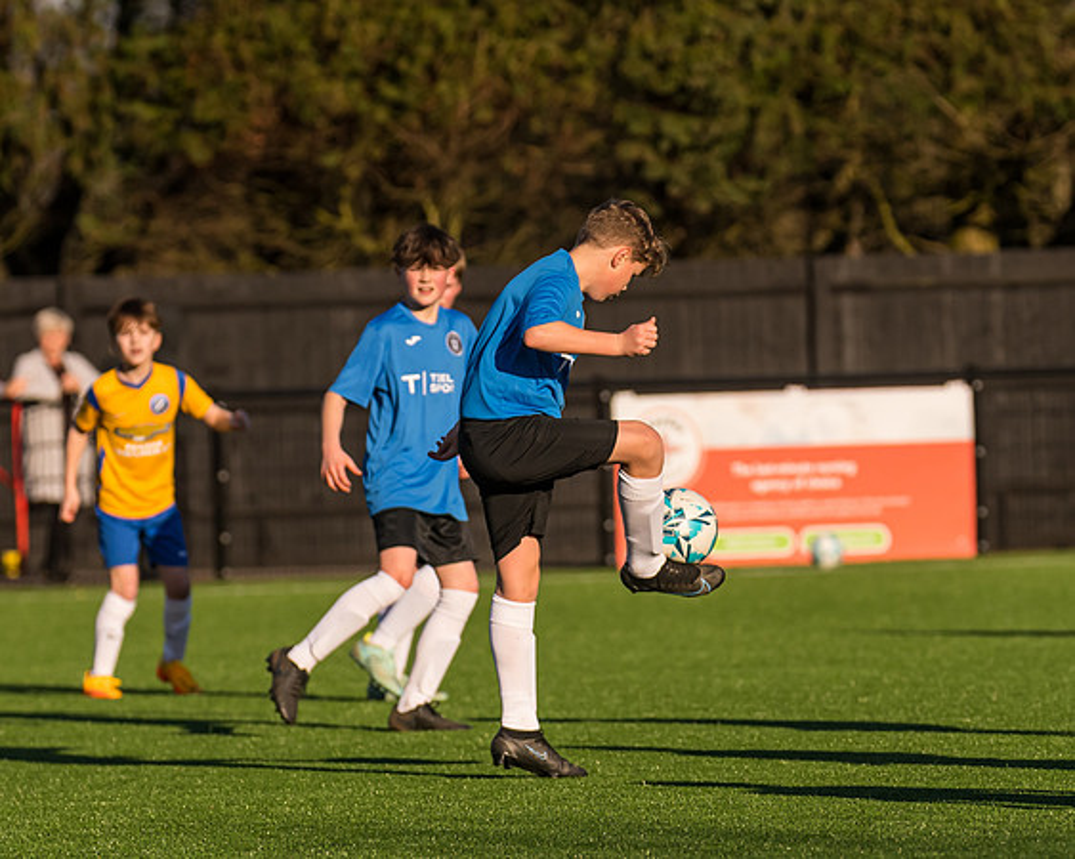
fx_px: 11890
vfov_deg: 4.1
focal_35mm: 374
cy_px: 472
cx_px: 525
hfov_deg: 5.2
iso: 400
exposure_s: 1/4000
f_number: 4
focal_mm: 195
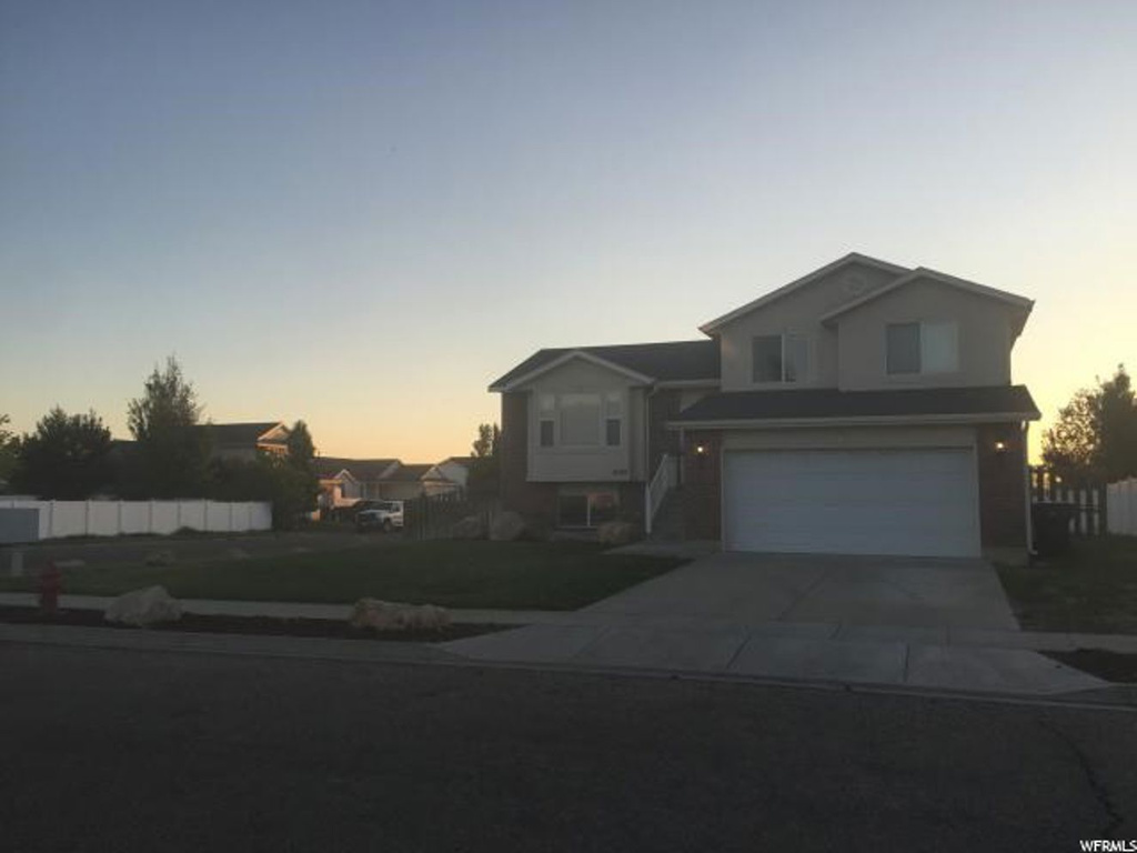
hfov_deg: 61.7
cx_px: 568
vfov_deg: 48.2
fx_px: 953
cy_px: 426
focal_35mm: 29
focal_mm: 4.15
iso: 32
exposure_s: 1/430
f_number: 2.2
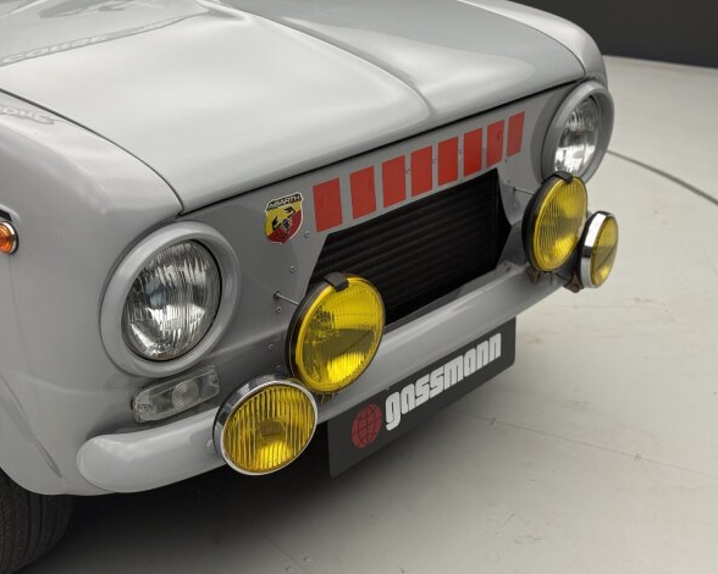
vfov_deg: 29.7
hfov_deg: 36.6
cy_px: 285
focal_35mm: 51
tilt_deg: -23.7
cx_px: 388
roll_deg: +1.7
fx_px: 1083
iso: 80
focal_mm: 6.76
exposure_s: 1/103
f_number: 1.78
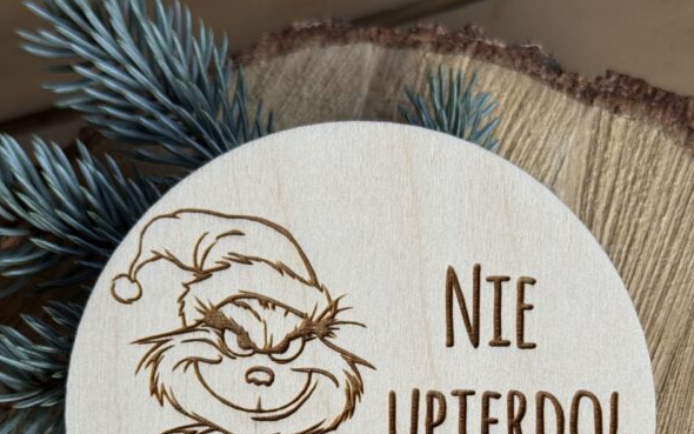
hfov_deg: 29.8
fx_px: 1305
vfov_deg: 18.3
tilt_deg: -69.0
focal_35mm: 69
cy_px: 449
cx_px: 347
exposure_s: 1/420
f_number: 1.78
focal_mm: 6.76
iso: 64
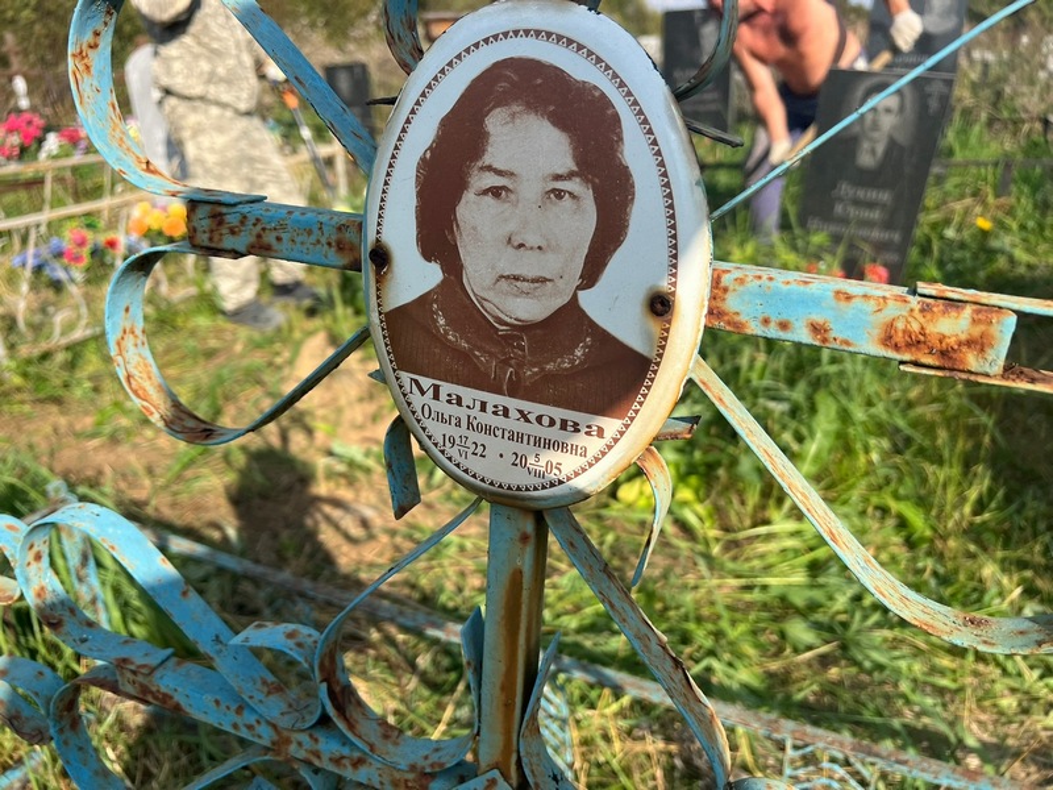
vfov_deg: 53.1
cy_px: 395
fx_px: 791
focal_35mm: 26
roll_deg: +2.0
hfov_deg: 67.3
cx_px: 526
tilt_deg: -28.7
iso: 50
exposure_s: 1/2994
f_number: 1.5
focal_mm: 5.7
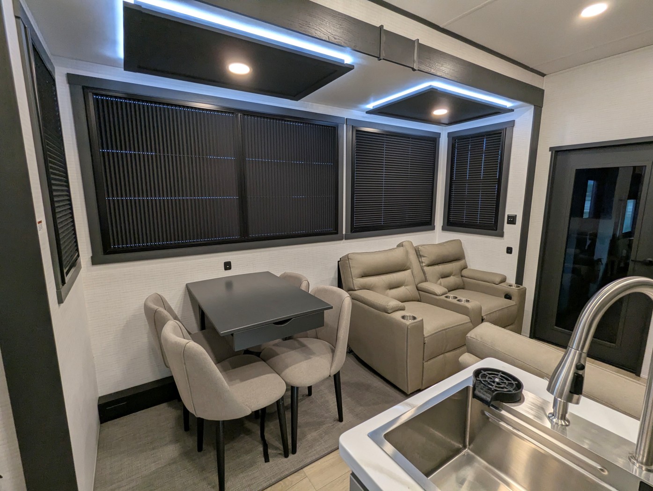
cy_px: 246
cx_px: 326
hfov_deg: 94.4
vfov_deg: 78.2
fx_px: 302
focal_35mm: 16
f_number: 2.2
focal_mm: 2.35
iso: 208
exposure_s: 1/74
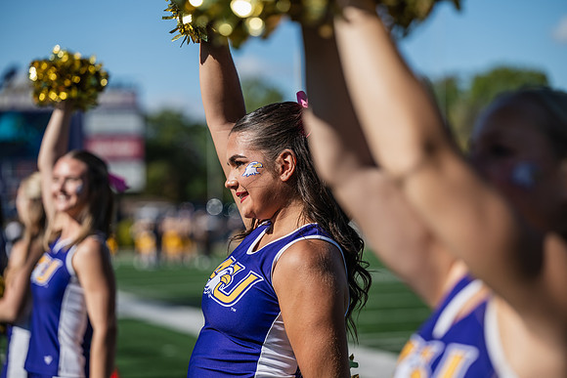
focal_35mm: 110
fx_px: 1733
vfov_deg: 12.5
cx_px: 284
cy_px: 189
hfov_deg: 18.6
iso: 80
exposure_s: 1/1600
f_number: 3.2
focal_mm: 110
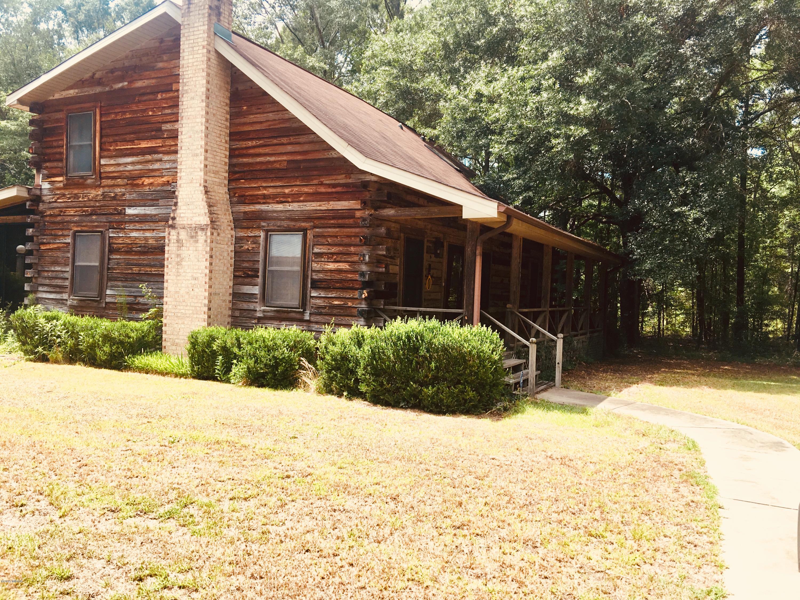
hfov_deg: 61.7
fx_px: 670
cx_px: 400
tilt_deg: -0.8
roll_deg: -1.2
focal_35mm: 29
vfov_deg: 48.2
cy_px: 300
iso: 25
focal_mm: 4.15
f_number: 2.2
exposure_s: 1/516
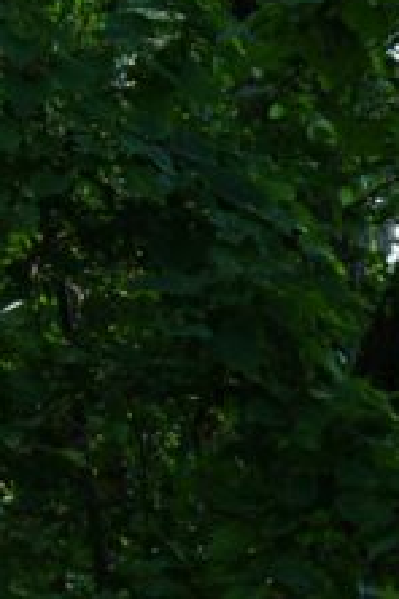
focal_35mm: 504
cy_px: 967
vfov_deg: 4.1
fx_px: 8378
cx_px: -1512
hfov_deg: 2.6
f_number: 5.6
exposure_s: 1/80
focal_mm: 70
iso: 100
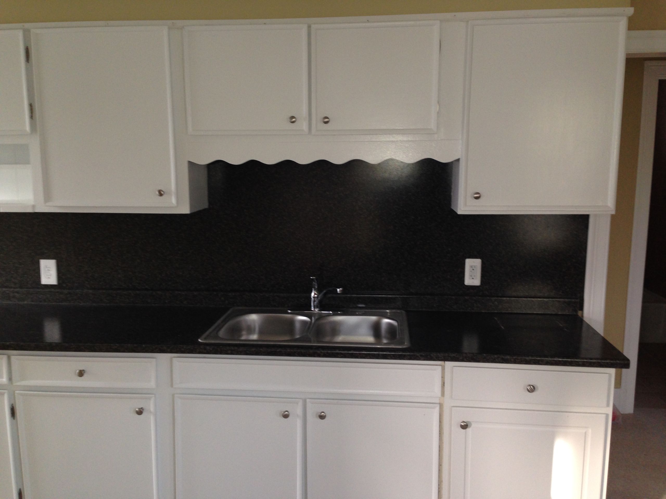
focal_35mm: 33
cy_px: 250
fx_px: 635
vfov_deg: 42.9
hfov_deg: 55.4
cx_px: 333
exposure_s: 1/20
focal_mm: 4.12
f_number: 2.4
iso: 80
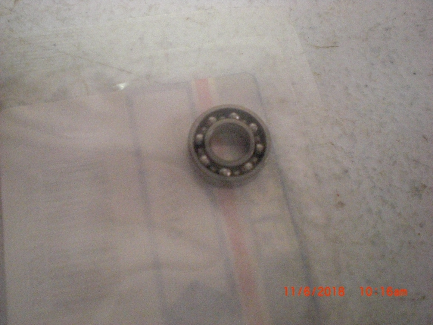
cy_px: 162
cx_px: 216
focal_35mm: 38
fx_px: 475
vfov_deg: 37.7
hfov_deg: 49.0
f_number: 3.1
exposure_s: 1/80
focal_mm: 6.3
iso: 800
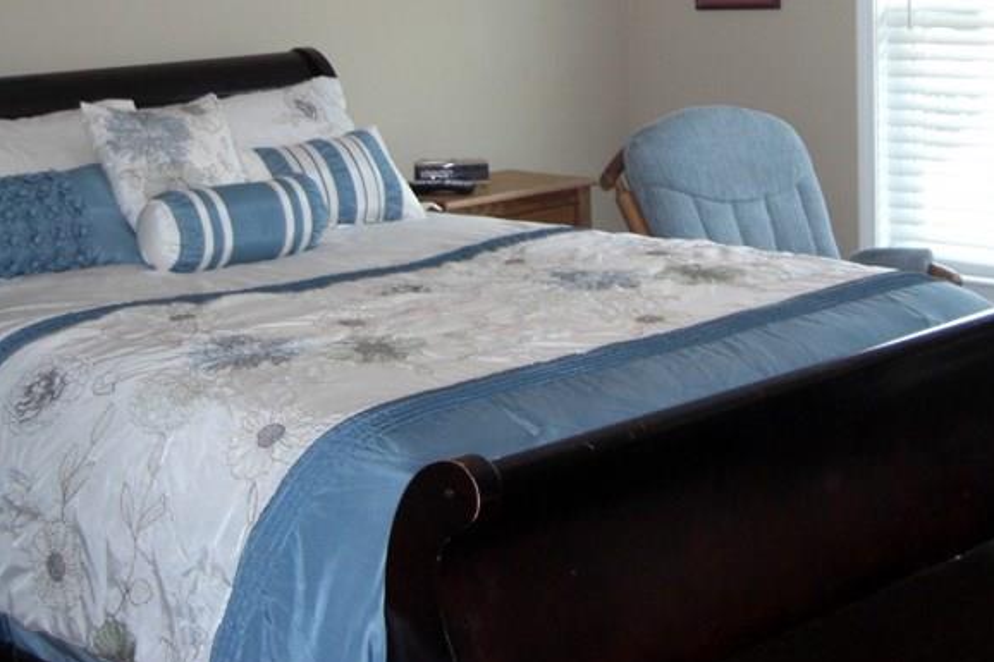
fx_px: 1932
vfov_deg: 19.0
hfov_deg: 28.8
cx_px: 602
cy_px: 26
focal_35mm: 70
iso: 200
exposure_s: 1/80
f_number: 2.8
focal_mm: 7.9
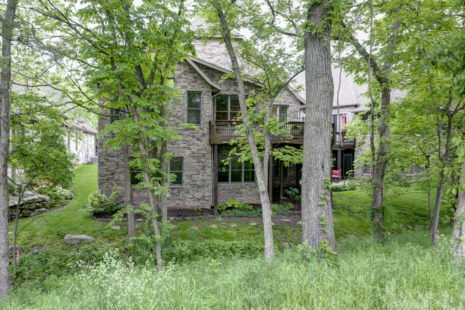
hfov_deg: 63.7
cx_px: 232
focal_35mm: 29
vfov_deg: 45.0
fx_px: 375
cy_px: 155
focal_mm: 29
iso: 100
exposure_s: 1/6
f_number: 6.7
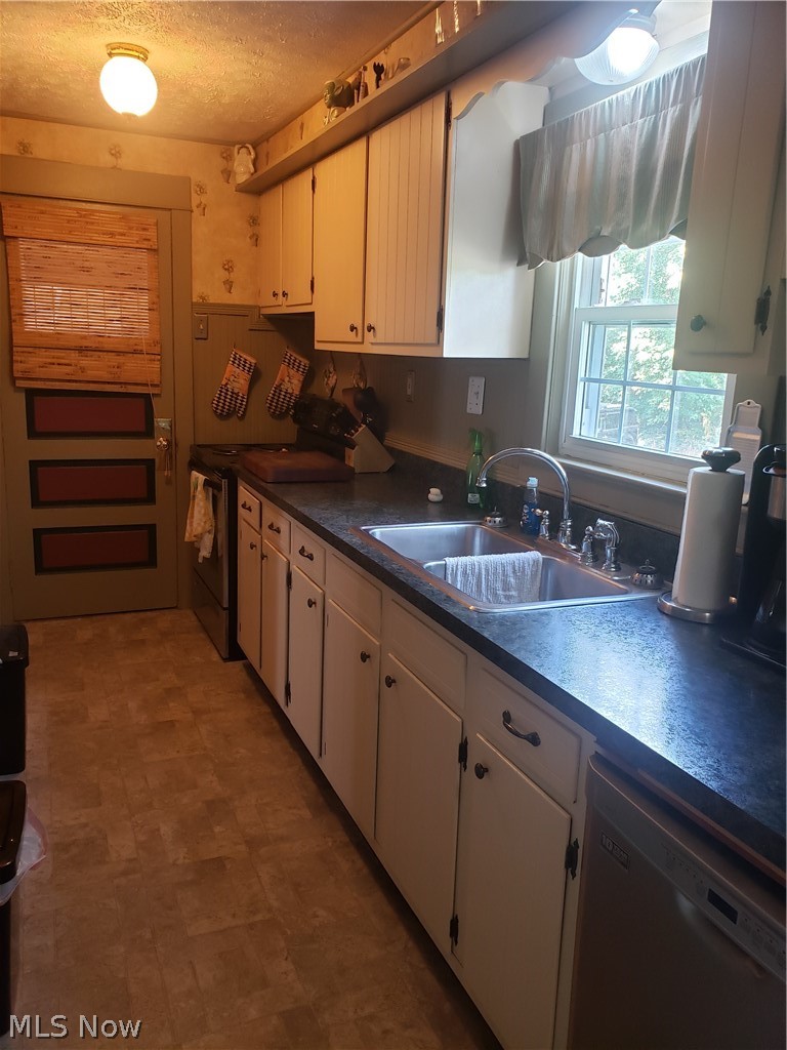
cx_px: 394
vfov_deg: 67.3
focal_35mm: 26
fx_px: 788
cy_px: 525
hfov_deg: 53.1
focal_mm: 4.3
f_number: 2.4
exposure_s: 1/40
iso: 320
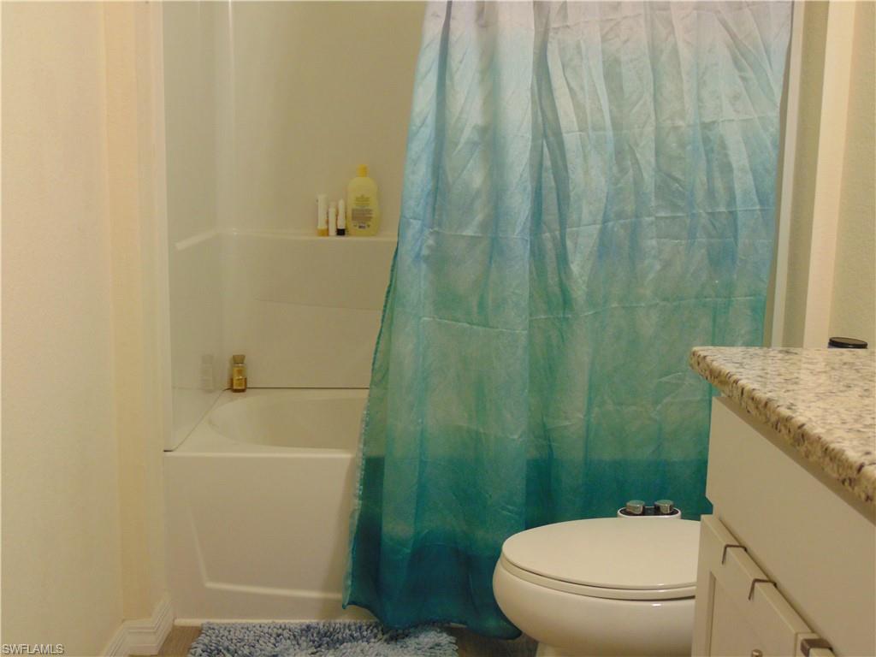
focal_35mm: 42
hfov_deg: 44.8
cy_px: 328
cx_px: 438
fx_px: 1063
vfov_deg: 34.3
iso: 200
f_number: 3.3
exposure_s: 1/30
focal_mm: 7.6
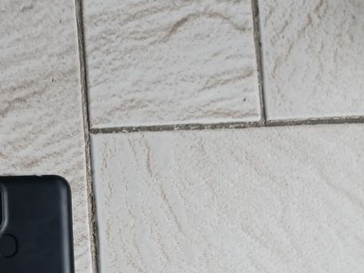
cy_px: 264
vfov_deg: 21.9
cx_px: -64
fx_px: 684
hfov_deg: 26.7
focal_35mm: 65
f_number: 1.8
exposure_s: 1/50
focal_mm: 4
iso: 64
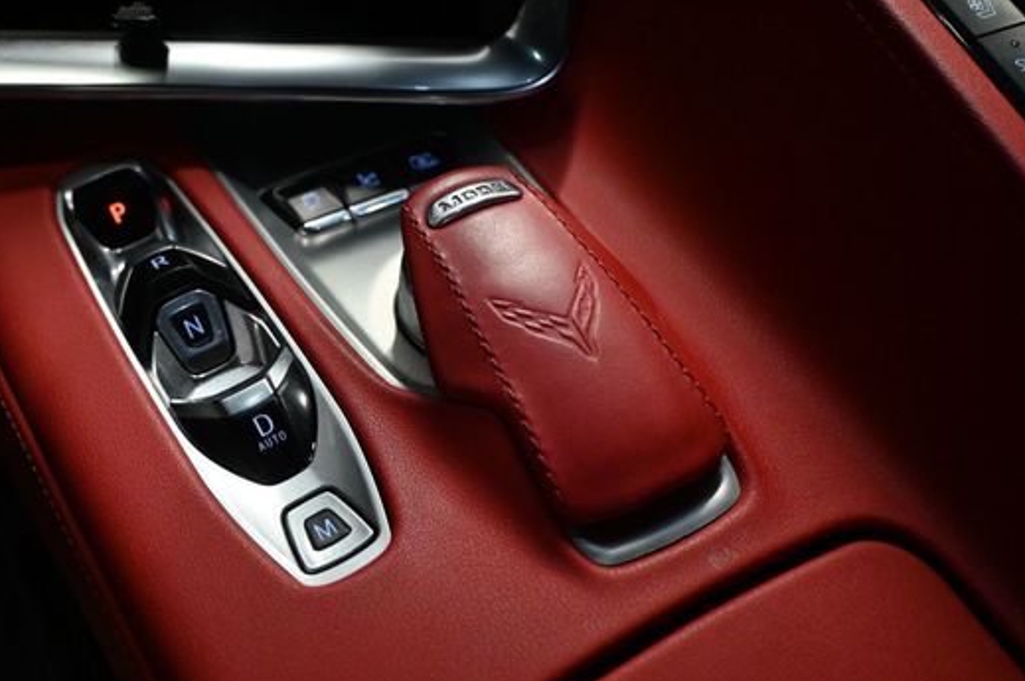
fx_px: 1052
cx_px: 399
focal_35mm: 37
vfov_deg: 35.9
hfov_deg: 51.5
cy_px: 340
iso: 4000
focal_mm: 20
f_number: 3.8
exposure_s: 1/60
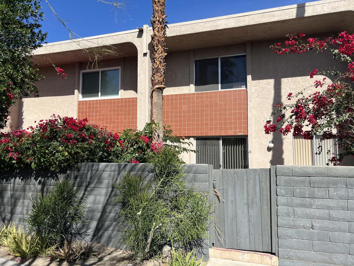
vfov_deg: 53.1
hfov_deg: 67.3
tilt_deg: +5.3
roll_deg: -0.7
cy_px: 133
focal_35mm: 26
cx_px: 177
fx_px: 266
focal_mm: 5.7
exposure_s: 1/3831
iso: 50
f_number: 1.5
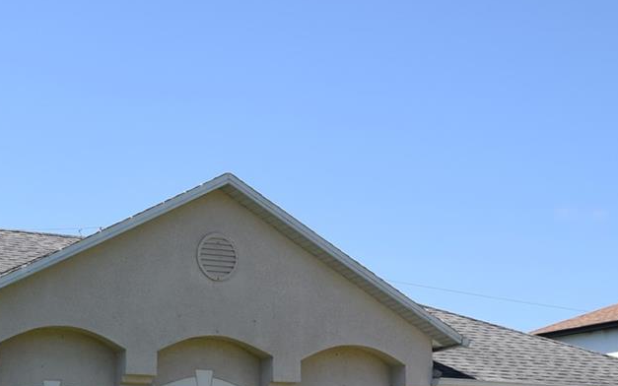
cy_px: 418
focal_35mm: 78
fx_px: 1314
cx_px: 34
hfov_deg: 25.4
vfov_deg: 16.3
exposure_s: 1/400
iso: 200
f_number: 8
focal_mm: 20
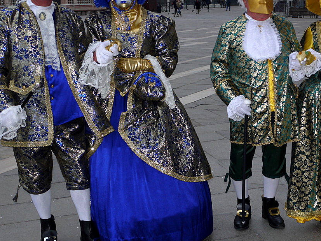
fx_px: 575
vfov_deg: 23.6
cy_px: 84
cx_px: 192
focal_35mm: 62
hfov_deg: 31.1
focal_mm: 20
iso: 100
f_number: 4.4
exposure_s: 1/30
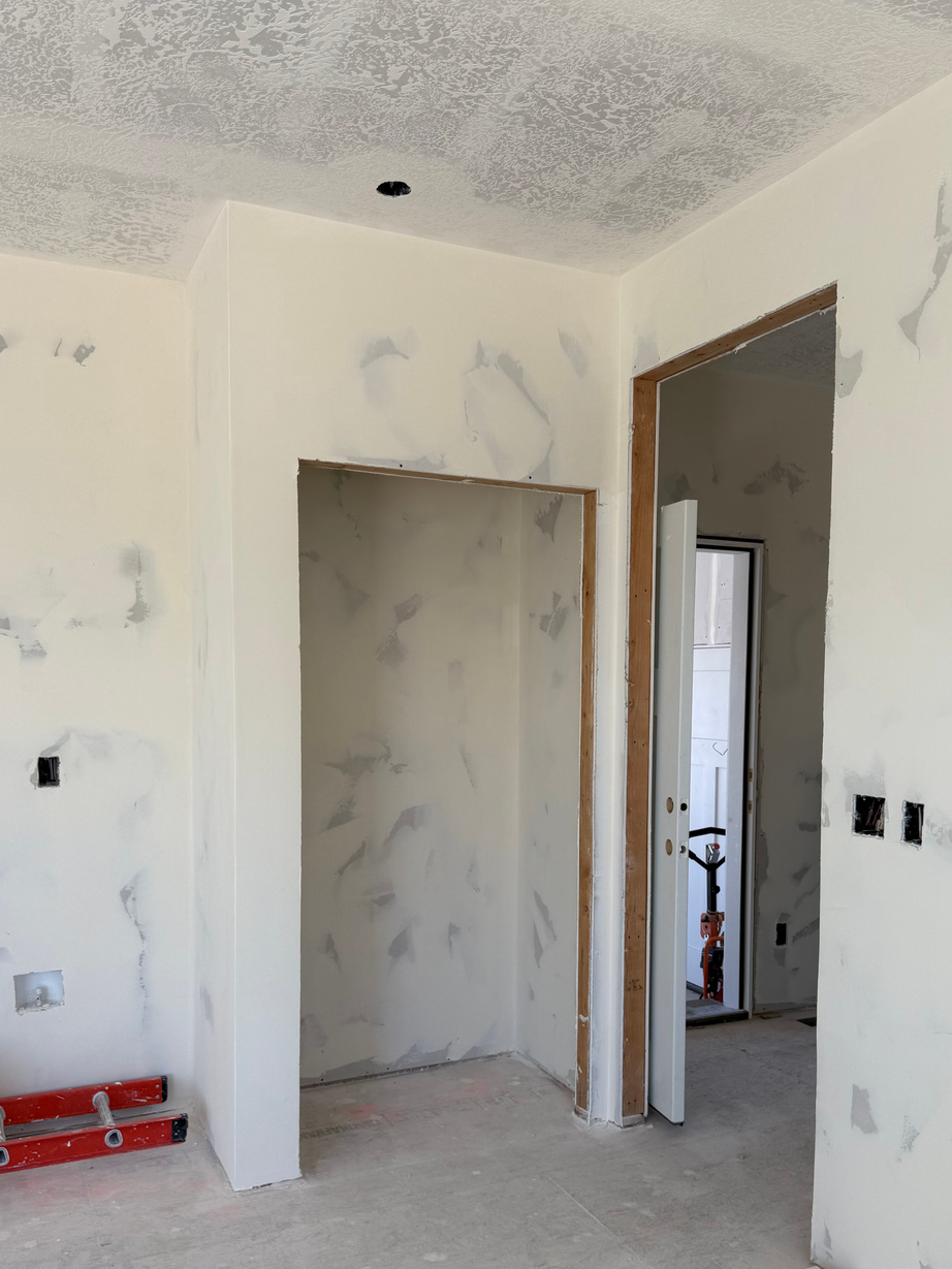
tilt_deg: -3.3
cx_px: 560
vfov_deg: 59.5
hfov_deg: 46.6
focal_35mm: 30
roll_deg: -1.0
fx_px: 1100
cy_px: 752
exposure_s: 1/459
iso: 80
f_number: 1.78
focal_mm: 6.76
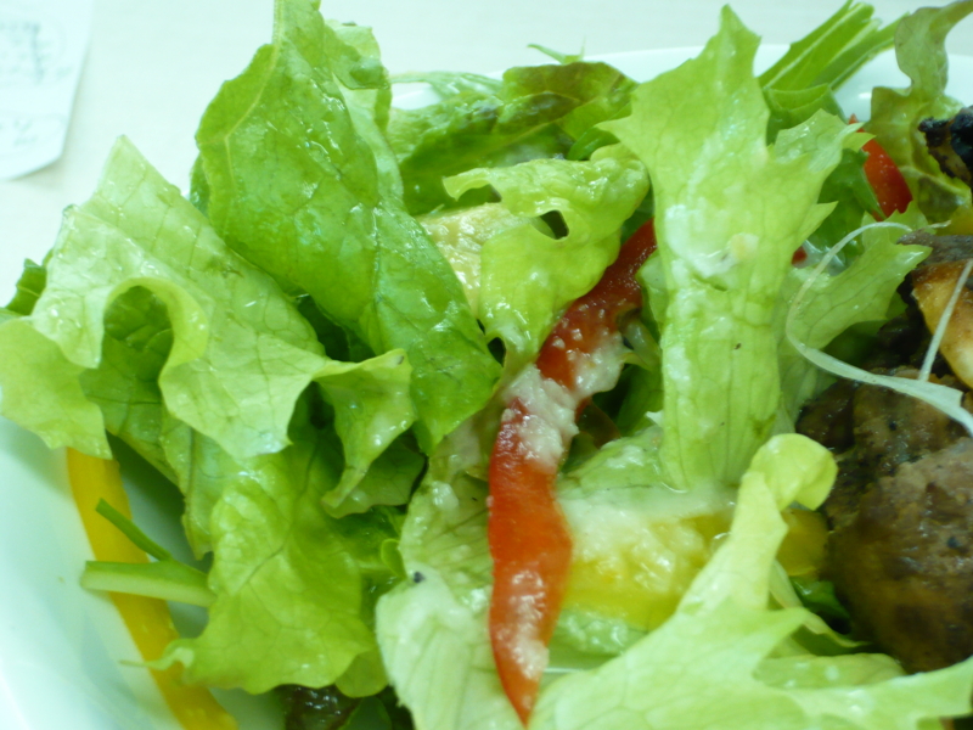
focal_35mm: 84
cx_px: 486
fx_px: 2361
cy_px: 365
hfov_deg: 23.3
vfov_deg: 17.6
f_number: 4.4
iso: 200
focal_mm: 13.9
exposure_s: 1/13
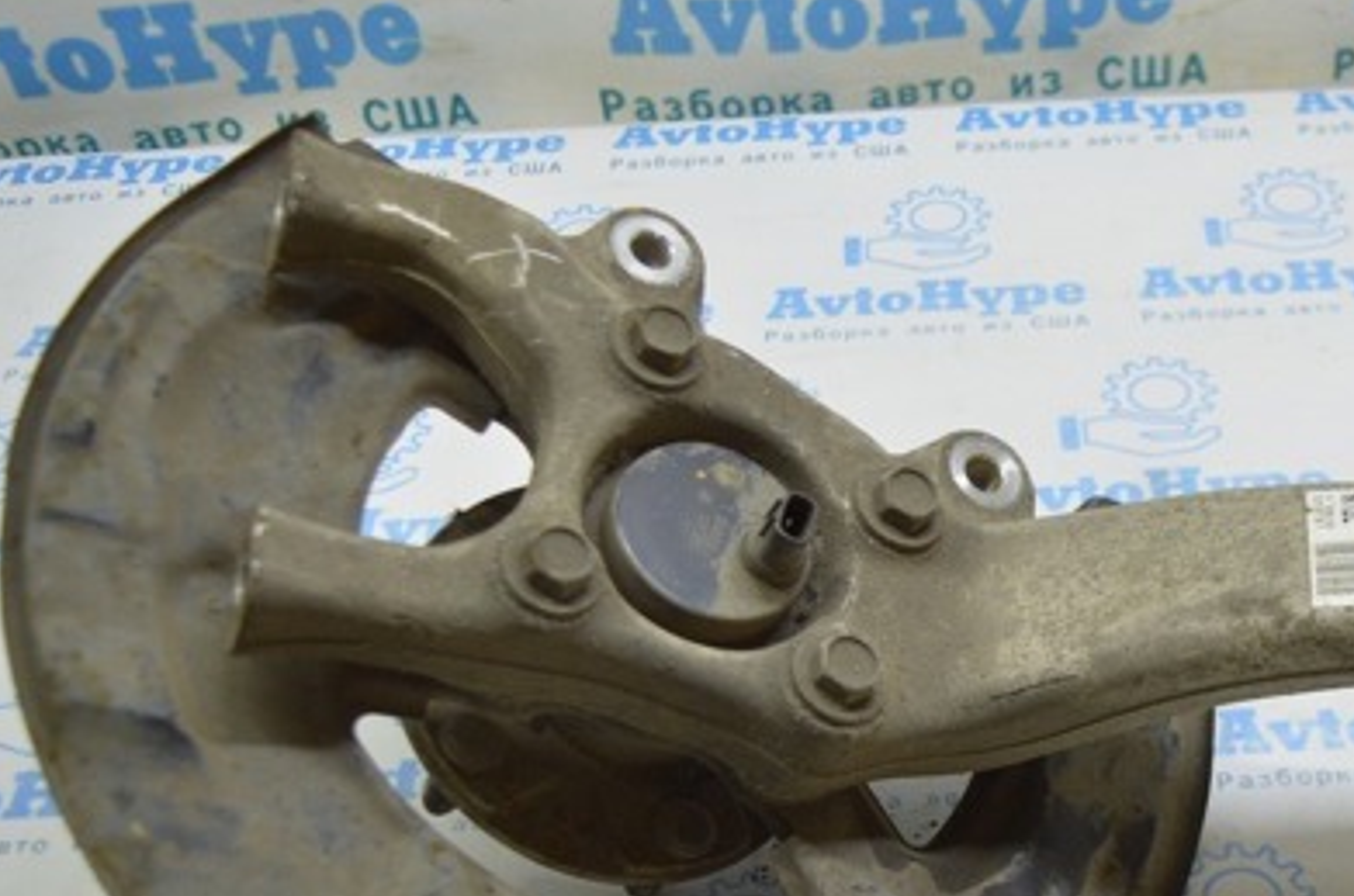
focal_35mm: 59
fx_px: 2215
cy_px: 718
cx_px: 983
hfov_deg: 33.4
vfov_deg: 22.6
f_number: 4
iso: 400
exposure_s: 1/60
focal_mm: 24
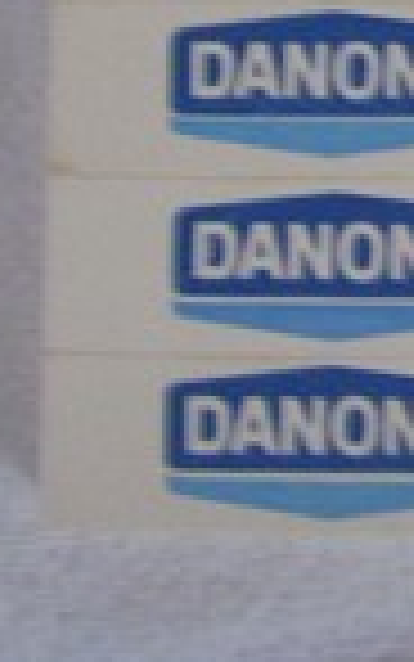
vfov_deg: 11.2
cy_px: -351
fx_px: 3246
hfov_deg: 6.9
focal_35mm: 180
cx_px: 936
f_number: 3.5
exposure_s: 1/15
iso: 152
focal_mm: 6.6
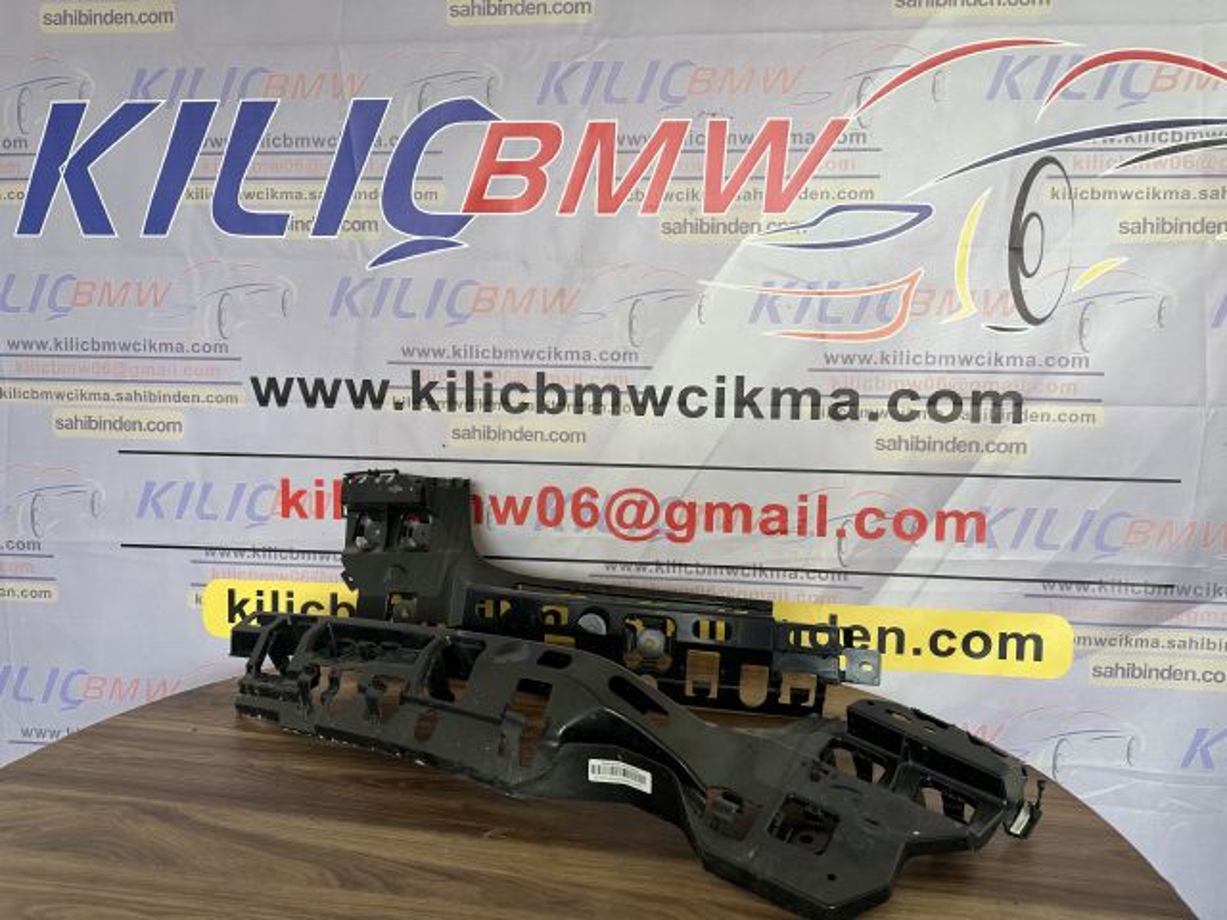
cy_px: 460
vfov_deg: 56.8
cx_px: 614
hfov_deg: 71.6
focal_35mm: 24
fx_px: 851
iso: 64
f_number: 1.78
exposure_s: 1/158
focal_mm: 6.86
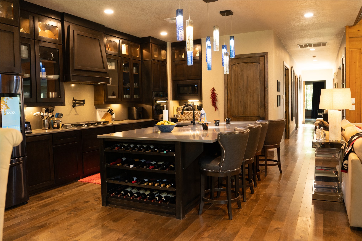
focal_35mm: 28
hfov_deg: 65.5
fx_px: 282
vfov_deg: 46.4
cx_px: 181
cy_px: 120
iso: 2000
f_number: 2.2
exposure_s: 1/160
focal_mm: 28
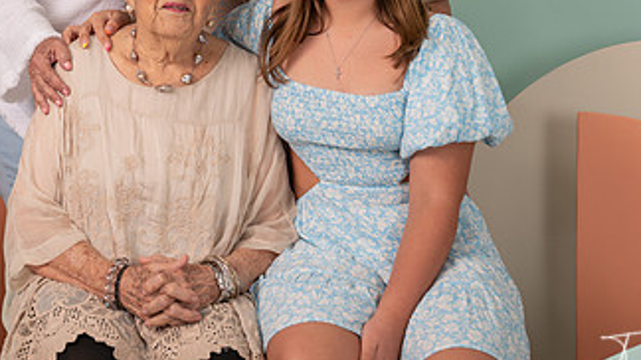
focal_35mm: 97
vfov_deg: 12.3
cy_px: -6
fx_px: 1648
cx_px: 158
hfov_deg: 21.8
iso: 160
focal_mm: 44
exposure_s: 1/100
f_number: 4
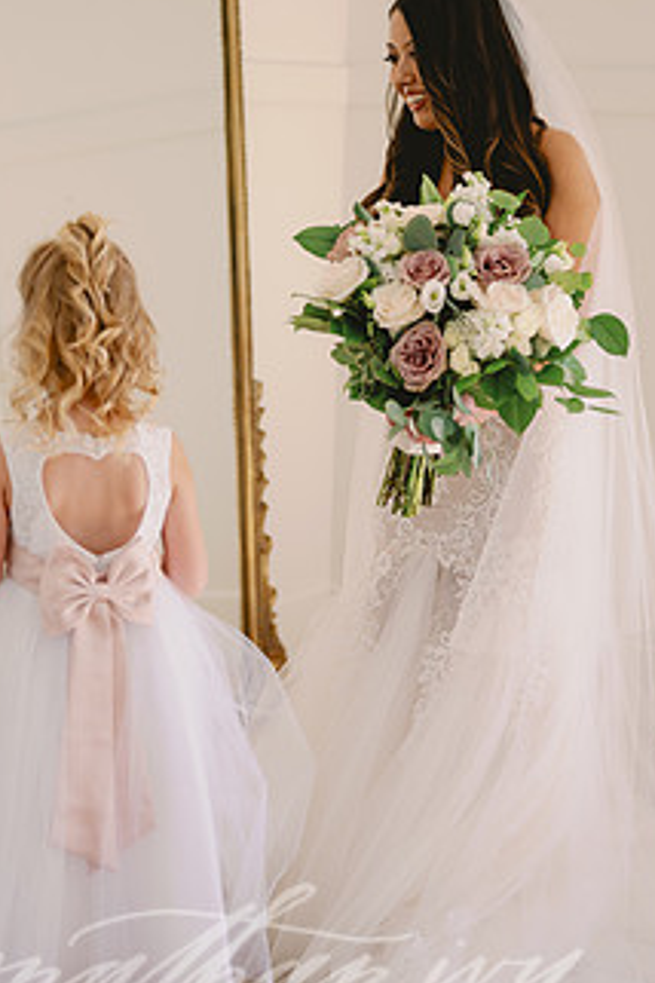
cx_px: 225
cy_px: 410
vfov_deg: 28.8
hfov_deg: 19.4
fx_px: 1910
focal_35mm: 70
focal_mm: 50
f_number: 2
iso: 320
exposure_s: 1/320
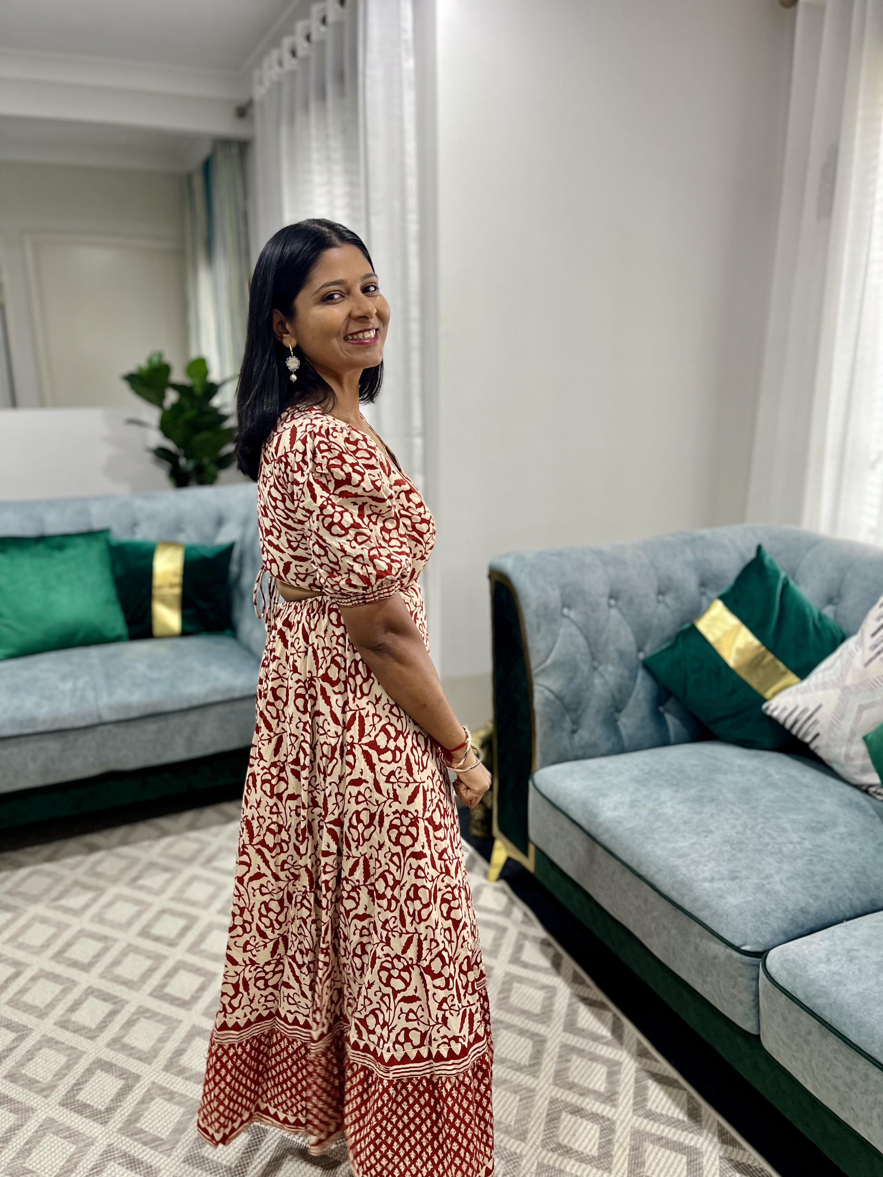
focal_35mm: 26
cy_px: 588
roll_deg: -0.2
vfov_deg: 67.3
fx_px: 884
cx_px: 442
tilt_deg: -14.0
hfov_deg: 53.1
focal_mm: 5.1
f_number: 1.6
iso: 125
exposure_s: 1/50
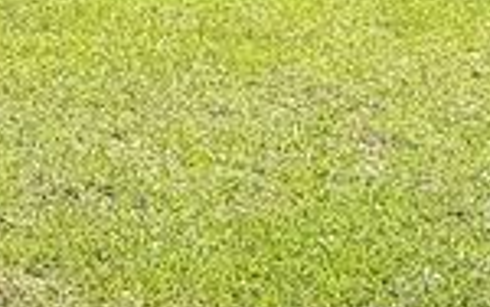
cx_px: -781
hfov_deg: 10.1
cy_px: -434
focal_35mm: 174
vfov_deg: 7.1
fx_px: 2325
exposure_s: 1/1553
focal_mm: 6.76
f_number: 1.78
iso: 80
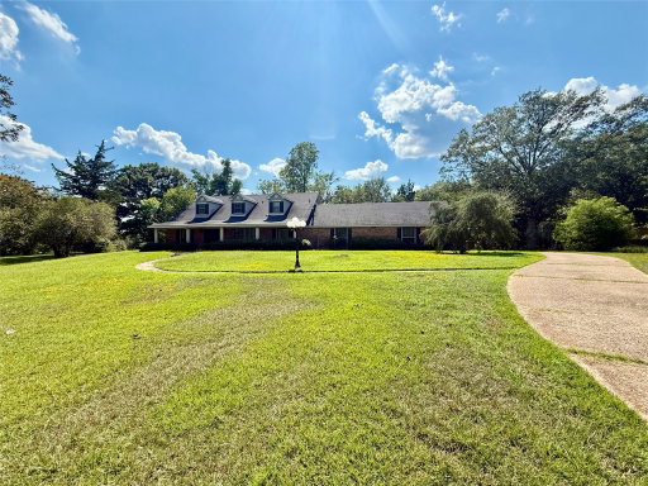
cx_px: 324
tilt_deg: -0.2
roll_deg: -0.3
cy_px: 243
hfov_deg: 102.1
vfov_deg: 85.7
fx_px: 262
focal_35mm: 14
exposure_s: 1/2717
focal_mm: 2.22
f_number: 2.2
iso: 50
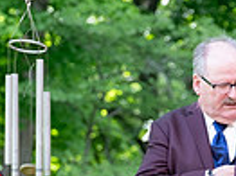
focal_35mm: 495
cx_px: 200
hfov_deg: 4.0
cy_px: 137
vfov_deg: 3.0
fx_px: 3372
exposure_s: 1/250
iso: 250
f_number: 2.8
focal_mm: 77.3
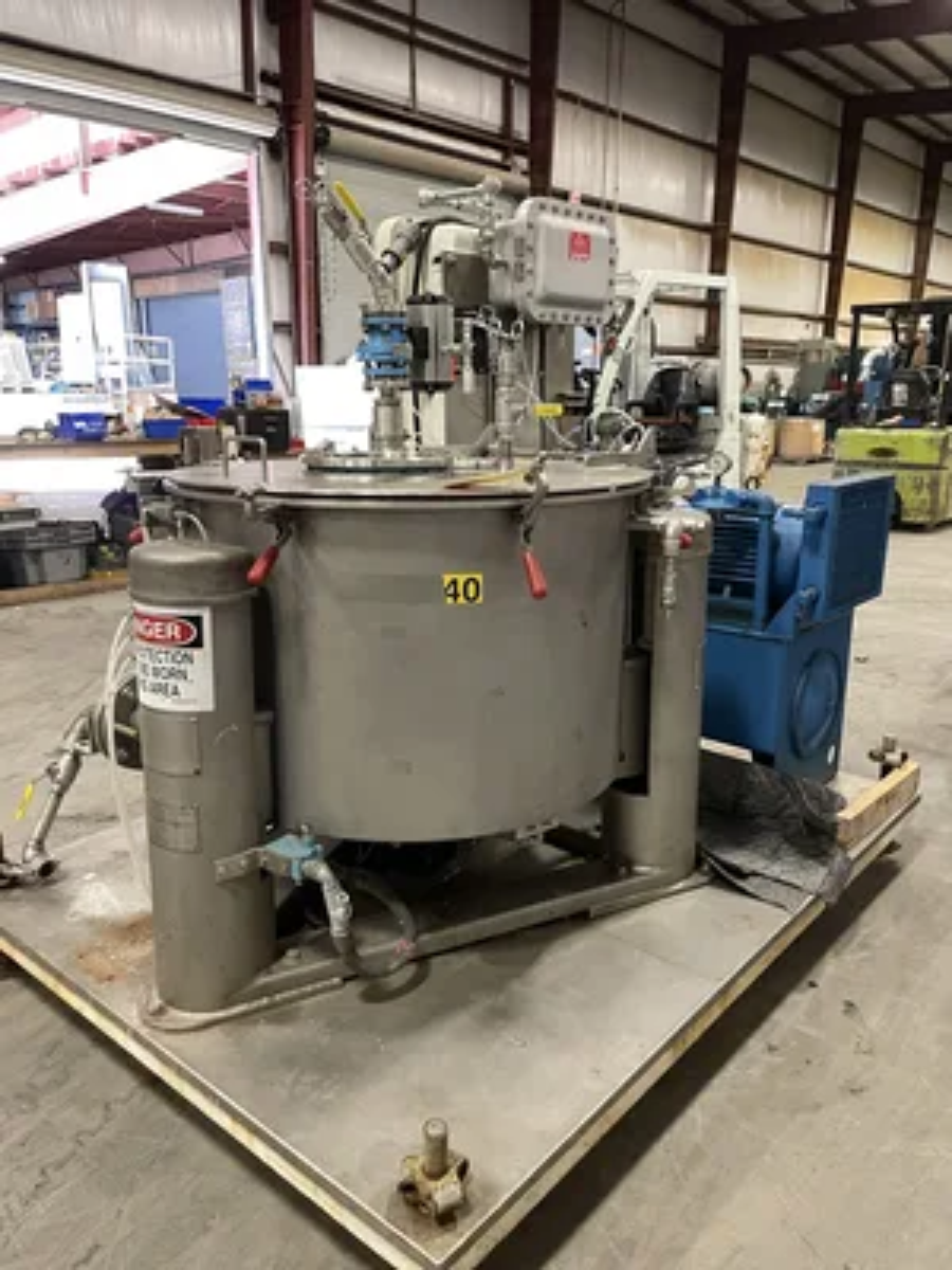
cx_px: 476
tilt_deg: -13.3
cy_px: 635
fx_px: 953
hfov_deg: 53.1
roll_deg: +0.0
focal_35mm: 26
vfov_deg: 67.3
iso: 400
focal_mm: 4.2
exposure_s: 1/60
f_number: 1.6
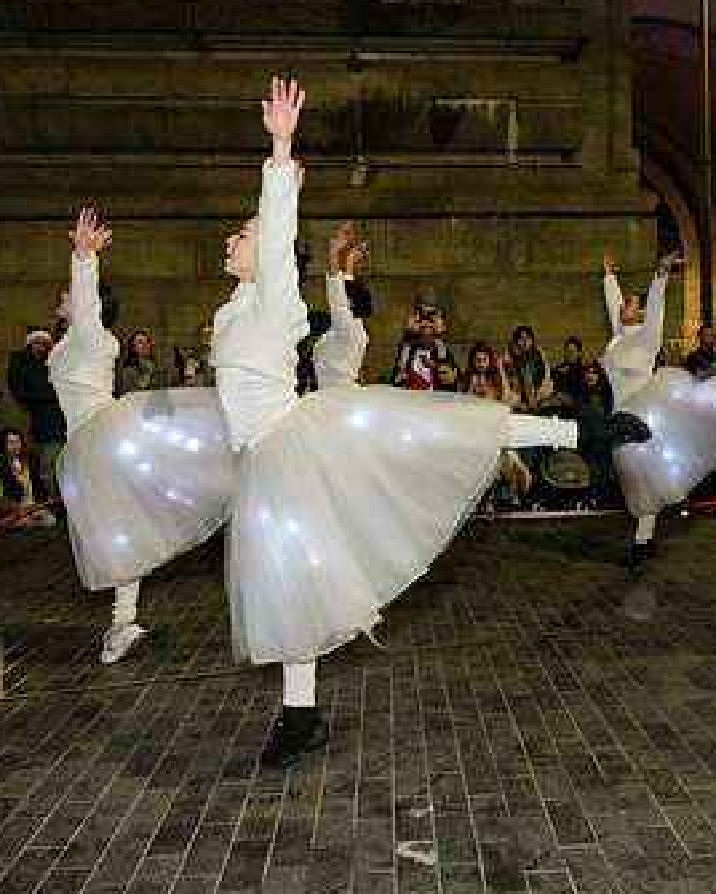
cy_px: 500
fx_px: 1033
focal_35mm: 39
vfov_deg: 46.7
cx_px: 502
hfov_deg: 37.6
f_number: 3.2
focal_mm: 24
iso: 8000
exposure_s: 1/160
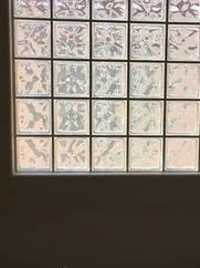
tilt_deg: -9.3
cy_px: 173
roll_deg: -0.3
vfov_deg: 26.9
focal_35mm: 72
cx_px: 134
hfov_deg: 20.3
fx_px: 556
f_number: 2.2
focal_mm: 4.15
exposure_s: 1/284
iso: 25
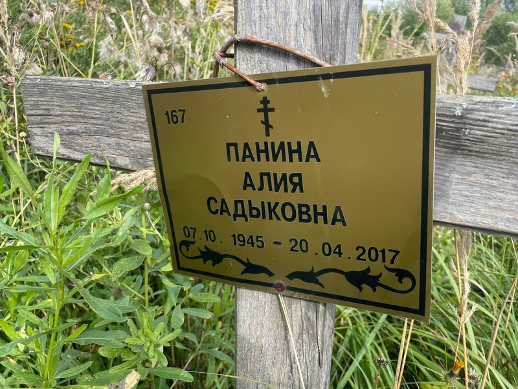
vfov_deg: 53.1
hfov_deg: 67.3
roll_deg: -4.6
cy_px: 194
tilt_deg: -19.2
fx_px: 389
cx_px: 259
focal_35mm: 26
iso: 32
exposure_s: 1/796
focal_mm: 4.2
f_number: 1.6
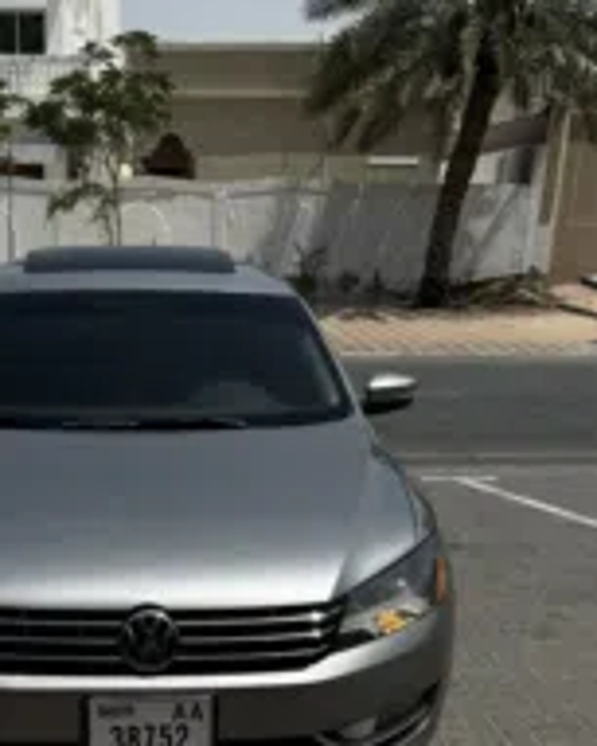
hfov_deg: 30.3
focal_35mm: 49
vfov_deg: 35.1
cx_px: 148
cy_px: 715
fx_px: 1081
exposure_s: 1/7092
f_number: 1.78
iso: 80
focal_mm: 6.76
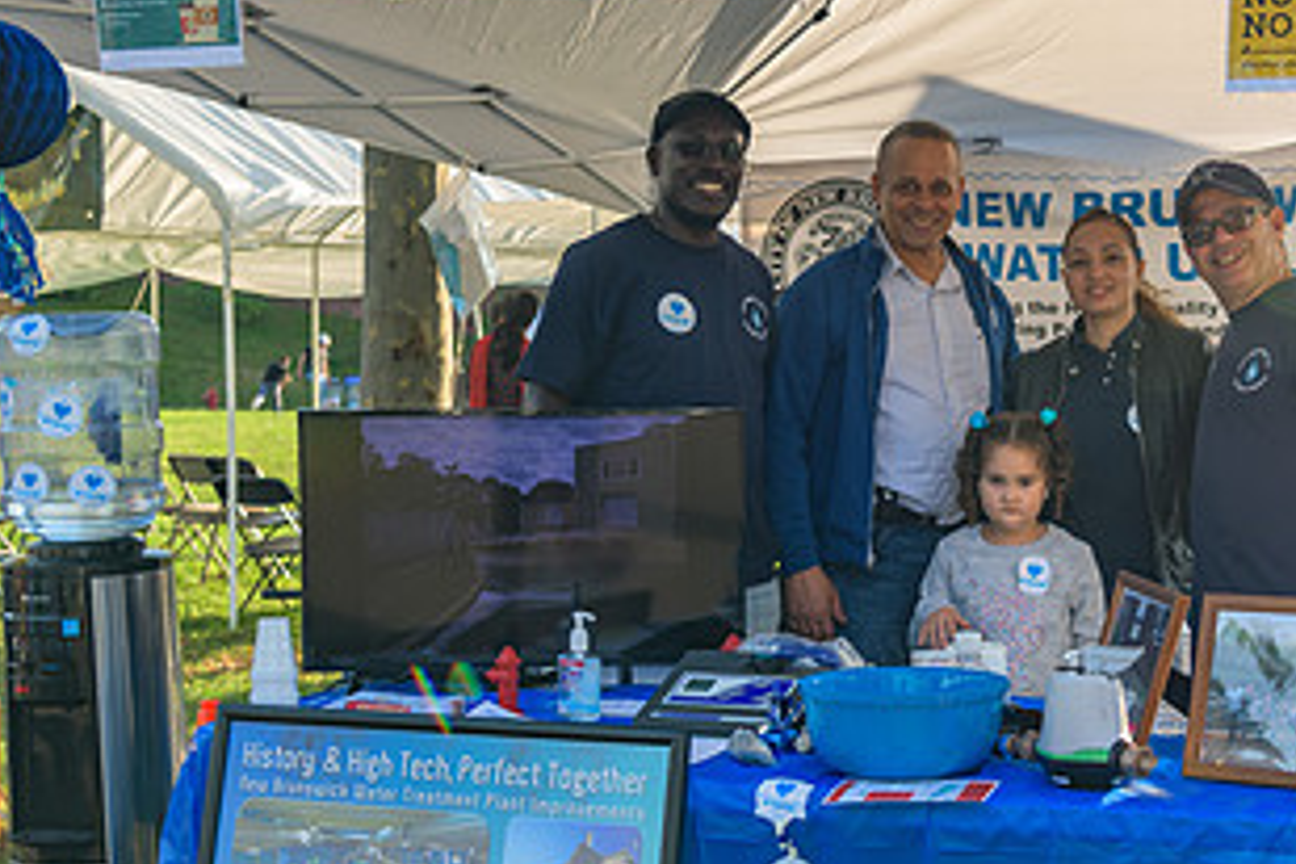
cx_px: 881
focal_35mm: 60
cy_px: 484
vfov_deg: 22.6
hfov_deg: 33.1
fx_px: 2160
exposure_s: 1/200
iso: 160
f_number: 4
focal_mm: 32
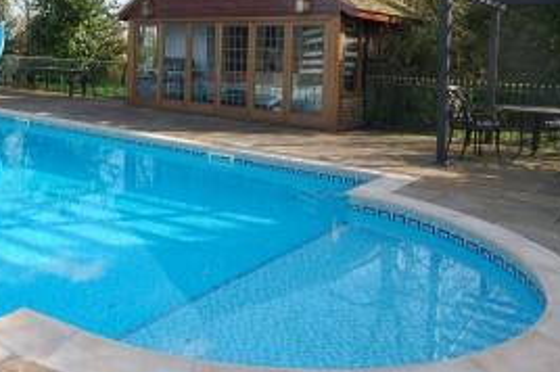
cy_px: 67
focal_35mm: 38
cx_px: 148
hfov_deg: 48.8
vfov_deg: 33.7
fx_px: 593
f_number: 7.1
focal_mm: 11
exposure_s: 1/200
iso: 200
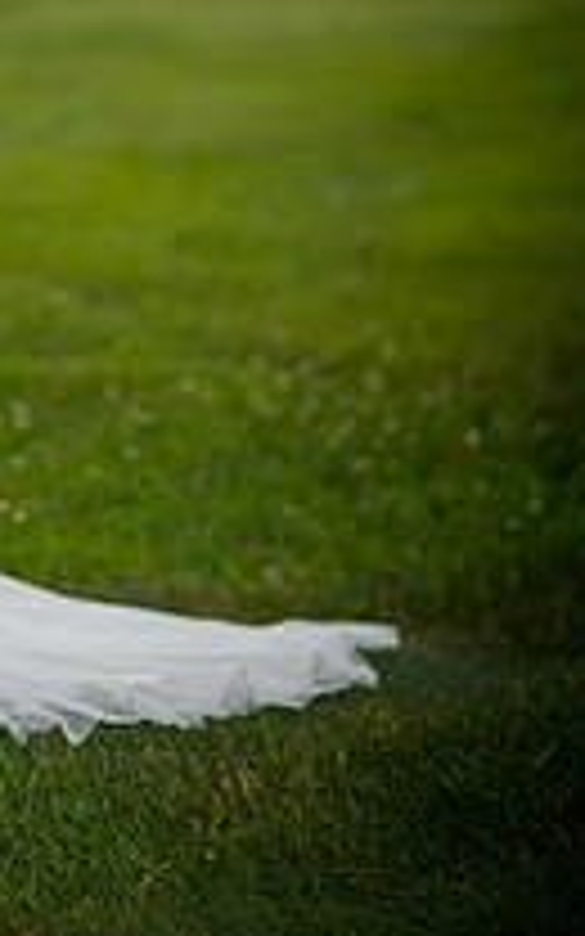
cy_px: 36
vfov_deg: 11.1
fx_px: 4770
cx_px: -52
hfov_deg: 7.0
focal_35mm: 187
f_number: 1.4
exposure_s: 1/1000
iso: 100
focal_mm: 85
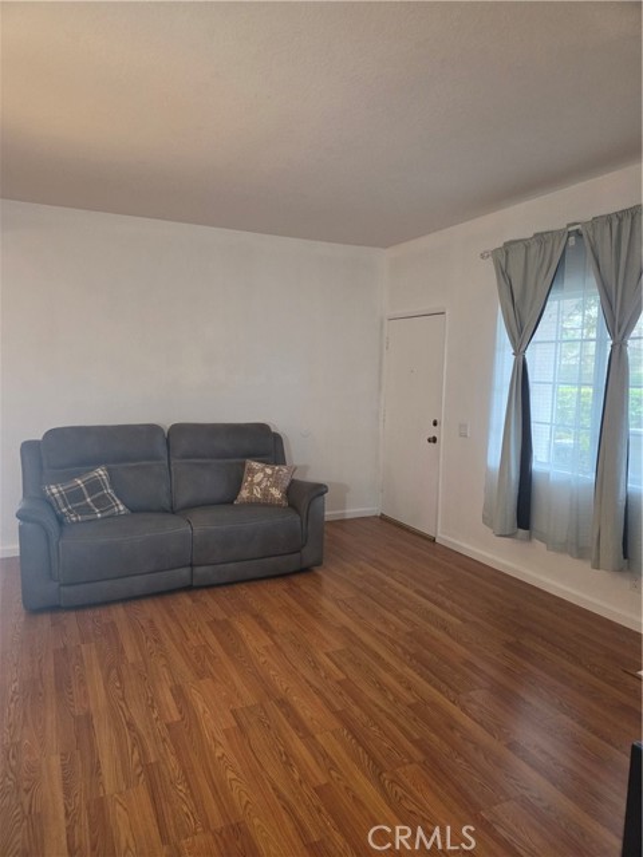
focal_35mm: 23
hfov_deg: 58.9
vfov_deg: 73.9
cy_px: 428
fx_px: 570
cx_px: 322
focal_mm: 5.4
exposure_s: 1/120
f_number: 1.8
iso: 400
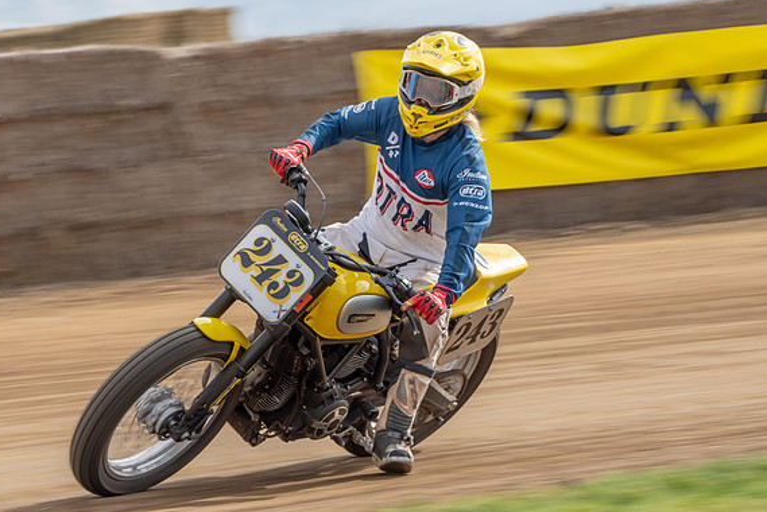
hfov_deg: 9.0
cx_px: 282
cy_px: 247
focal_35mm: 228
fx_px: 4860
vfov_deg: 6.0
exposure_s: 1/100
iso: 100
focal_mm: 120
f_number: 13
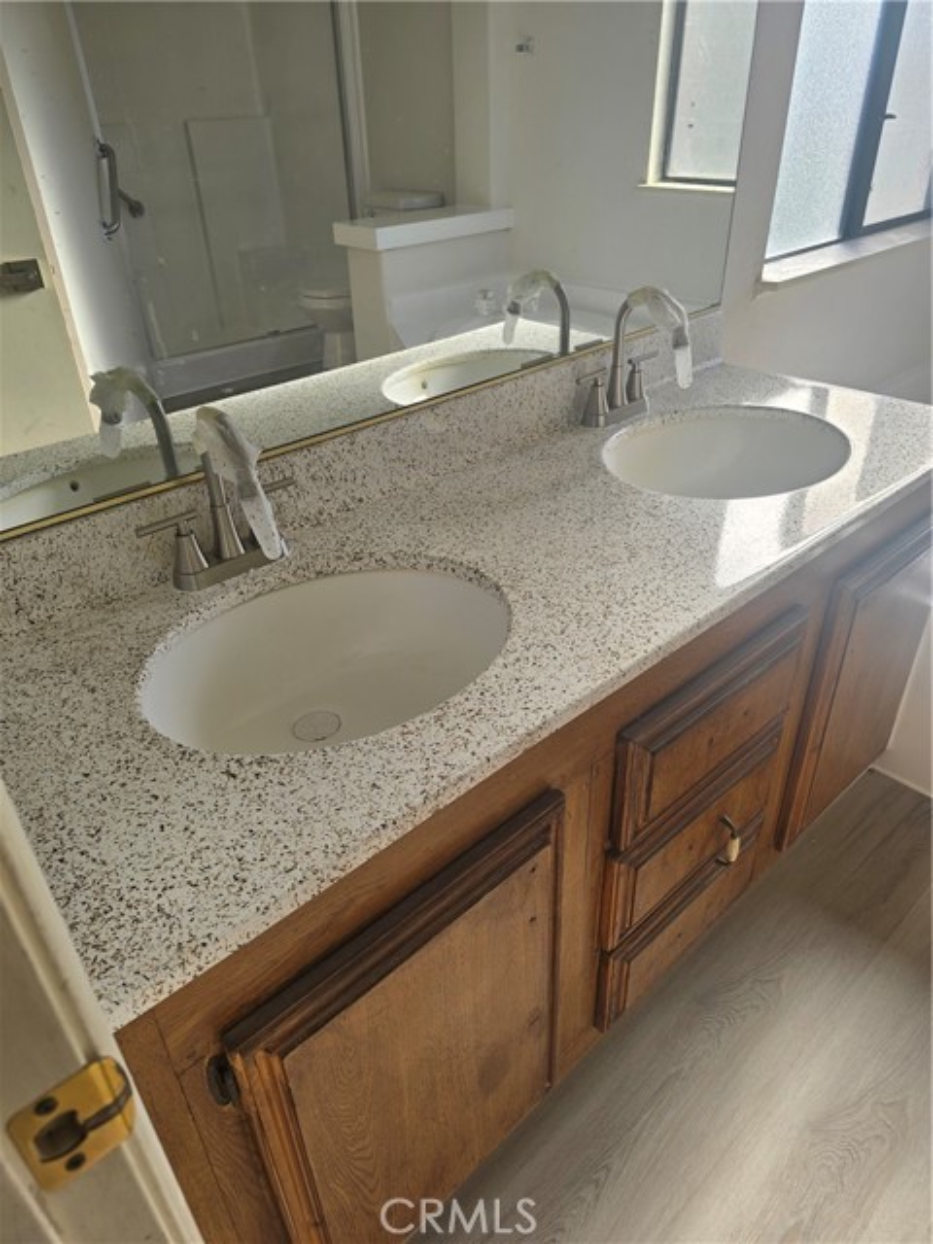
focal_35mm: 23
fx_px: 827
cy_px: 622
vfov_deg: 73.9
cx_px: 466
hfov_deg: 58.9
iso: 12
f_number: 1.7
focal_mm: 6.3
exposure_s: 1/214
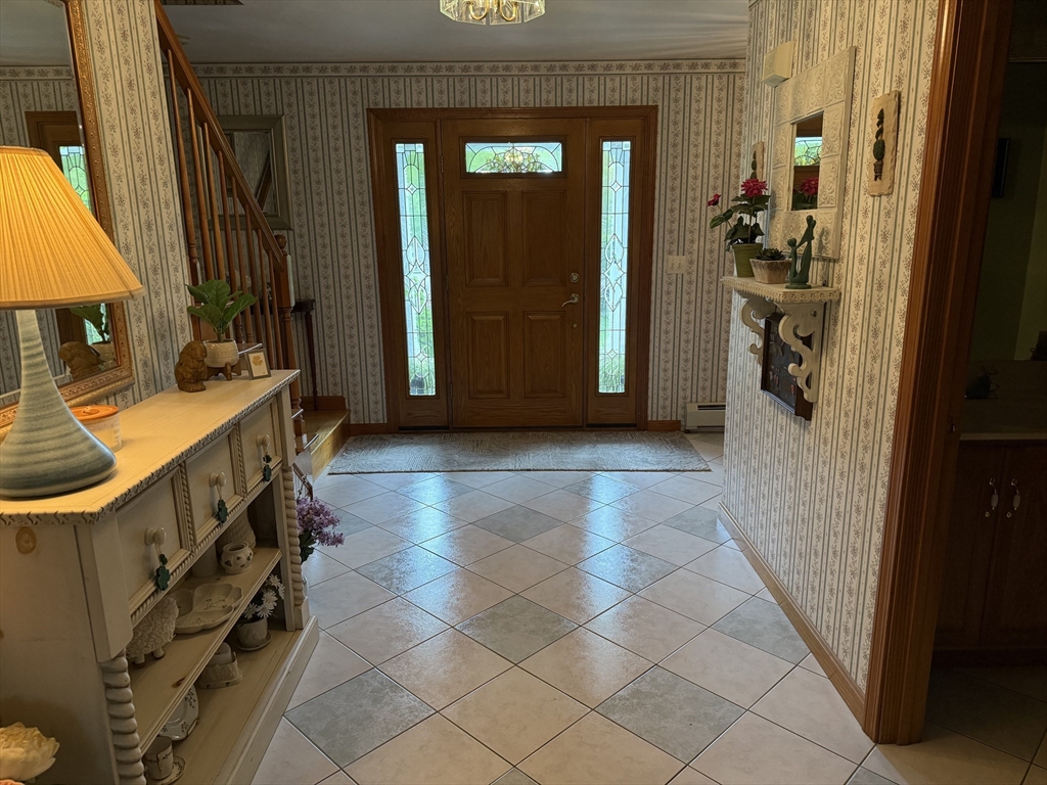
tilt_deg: -12.8
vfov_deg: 56.8
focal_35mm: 24
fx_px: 726
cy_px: 392
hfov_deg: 71.6
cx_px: 524
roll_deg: +0.7
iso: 320
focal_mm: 6.76
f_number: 1.78
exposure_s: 1/120
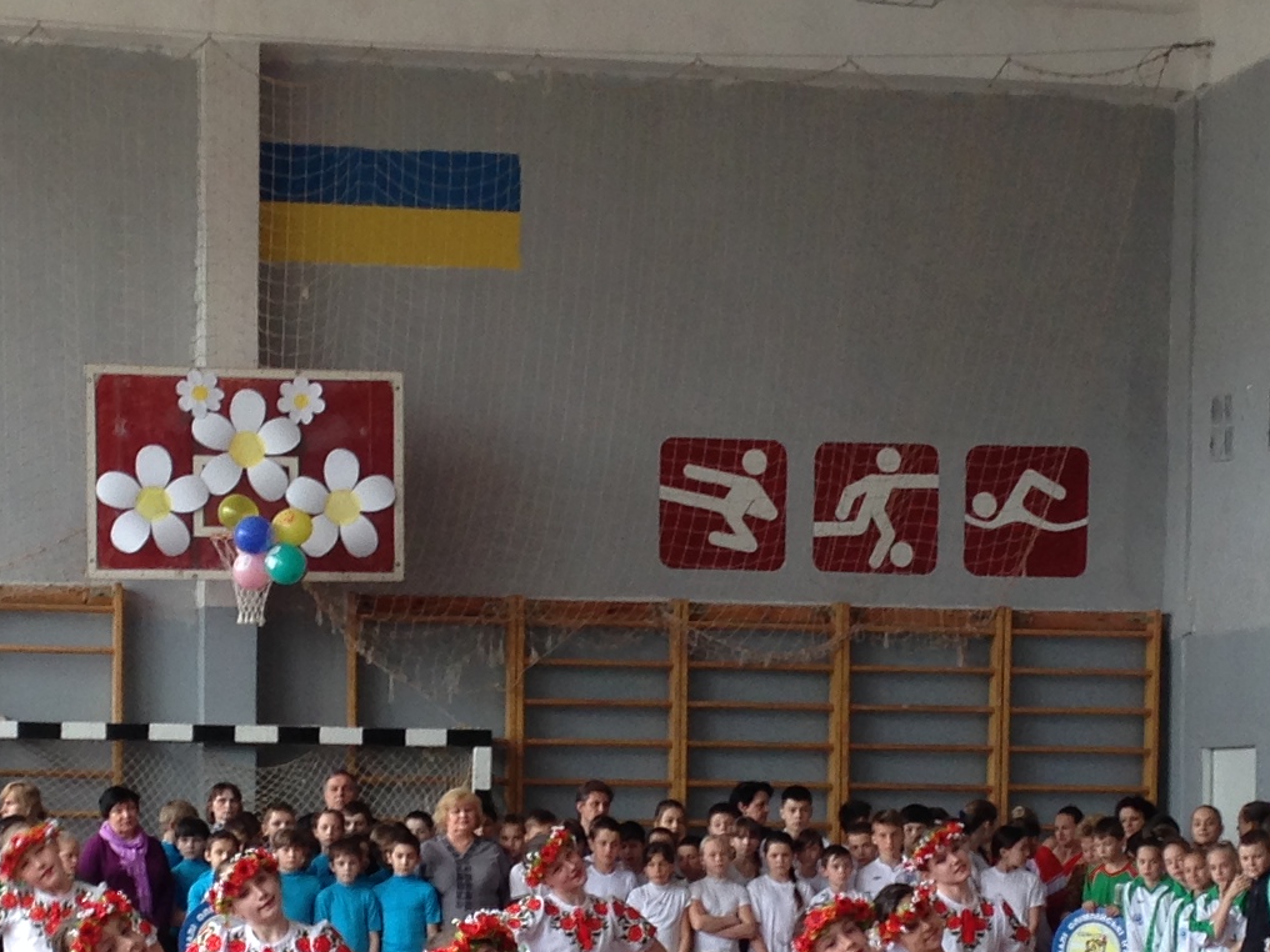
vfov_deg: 13.8
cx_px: 635
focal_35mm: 106
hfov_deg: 18.5
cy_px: 937
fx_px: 3889
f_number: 2.4
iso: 50
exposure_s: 1/40
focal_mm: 4.12
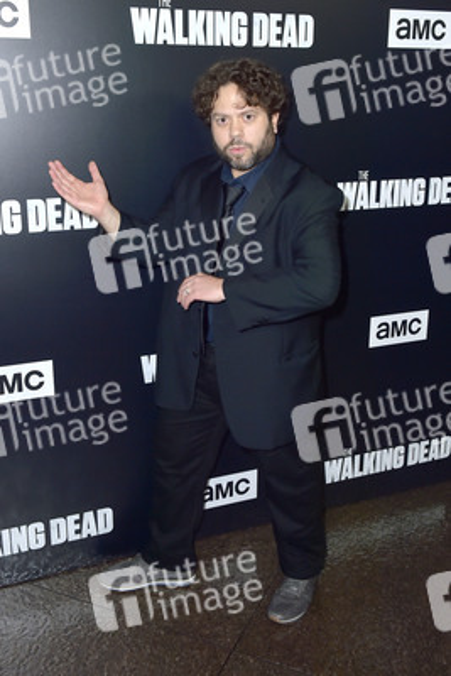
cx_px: 226
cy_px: 338
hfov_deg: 41.1
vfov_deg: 58.7
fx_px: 601
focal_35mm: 32
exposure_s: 1/250
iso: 500
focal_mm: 32
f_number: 5.6
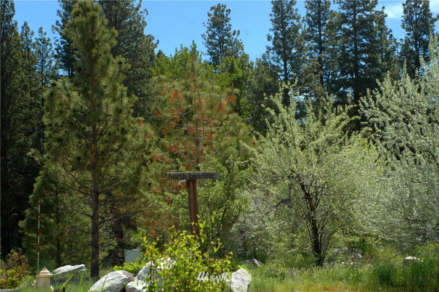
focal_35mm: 105
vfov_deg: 13.0
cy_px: 146
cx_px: 220
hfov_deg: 19.5
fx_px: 1279
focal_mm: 70
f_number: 5.6
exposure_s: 1/125
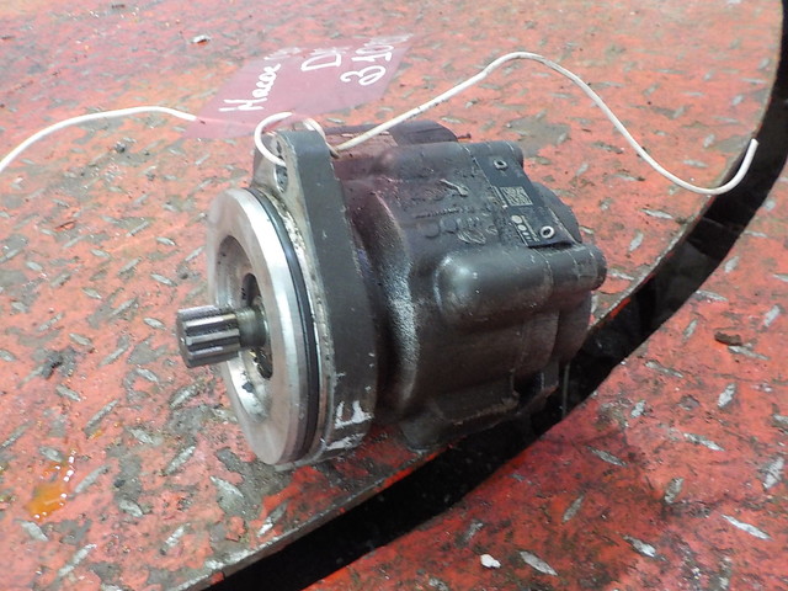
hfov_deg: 60.0
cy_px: 296
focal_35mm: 30
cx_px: 394
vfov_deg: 46.8
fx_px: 683
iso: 400
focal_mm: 4.1
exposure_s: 1/15
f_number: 3.3
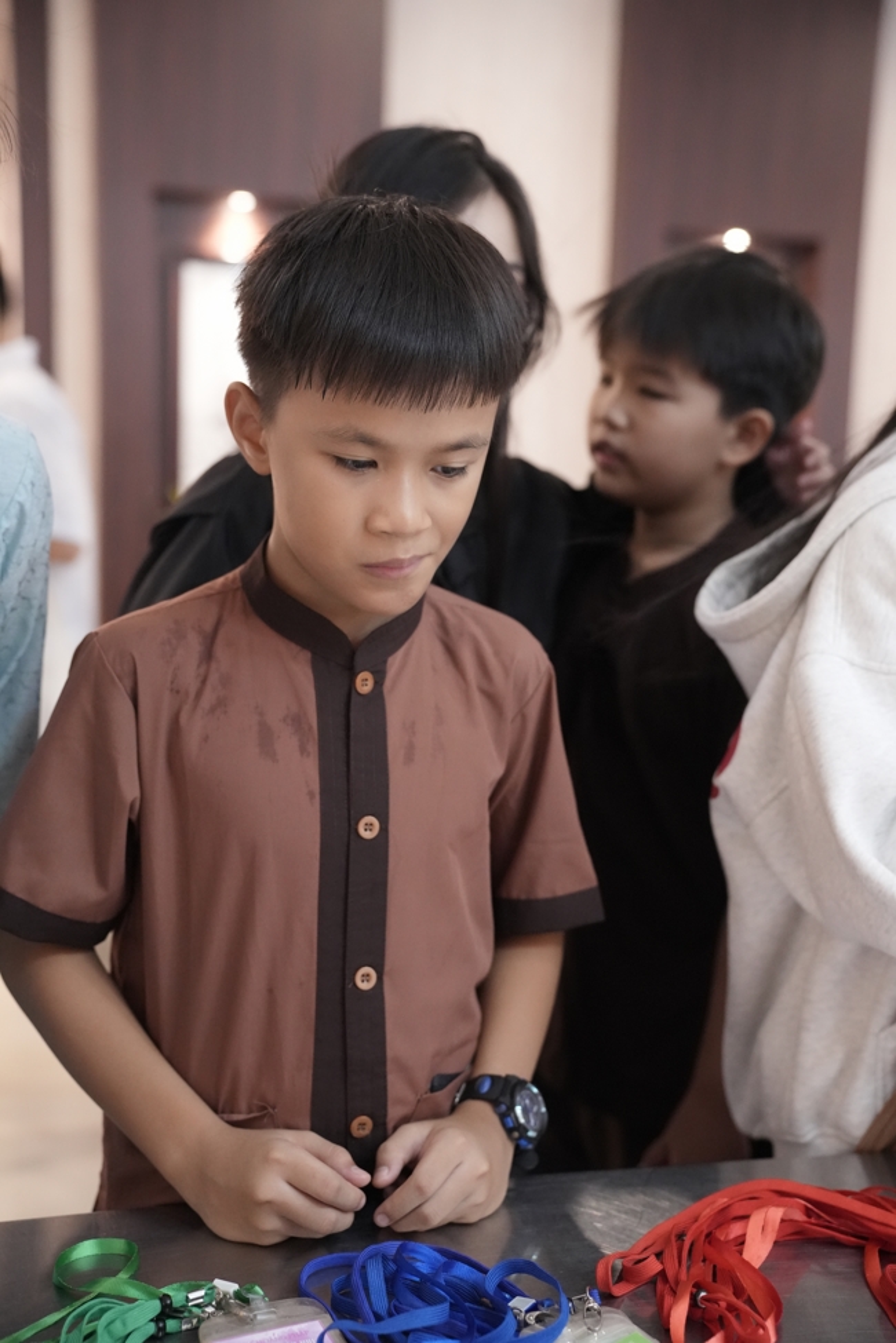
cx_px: 448
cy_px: 672
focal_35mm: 45
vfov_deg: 43.6
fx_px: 1680
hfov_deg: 29.9
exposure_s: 1/100
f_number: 2.8
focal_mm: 45
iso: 6400
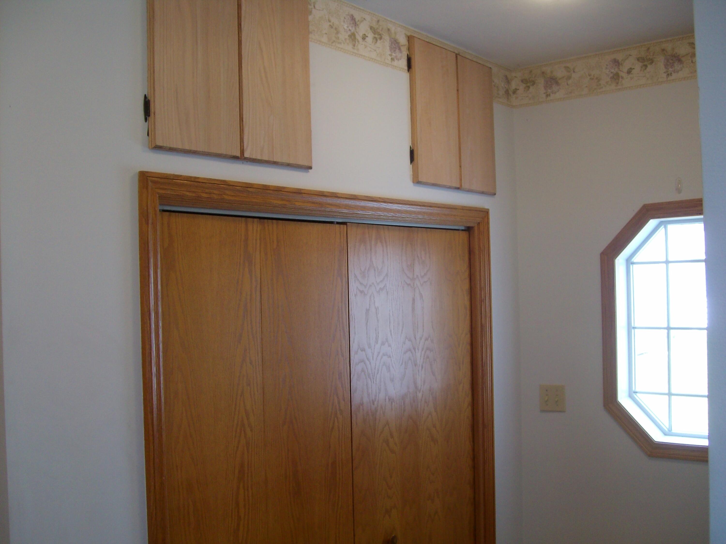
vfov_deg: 40.7
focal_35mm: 35
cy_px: 272
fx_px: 734
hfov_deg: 52.6
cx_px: 363
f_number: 2.8
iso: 95
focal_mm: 5.8
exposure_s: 1/40
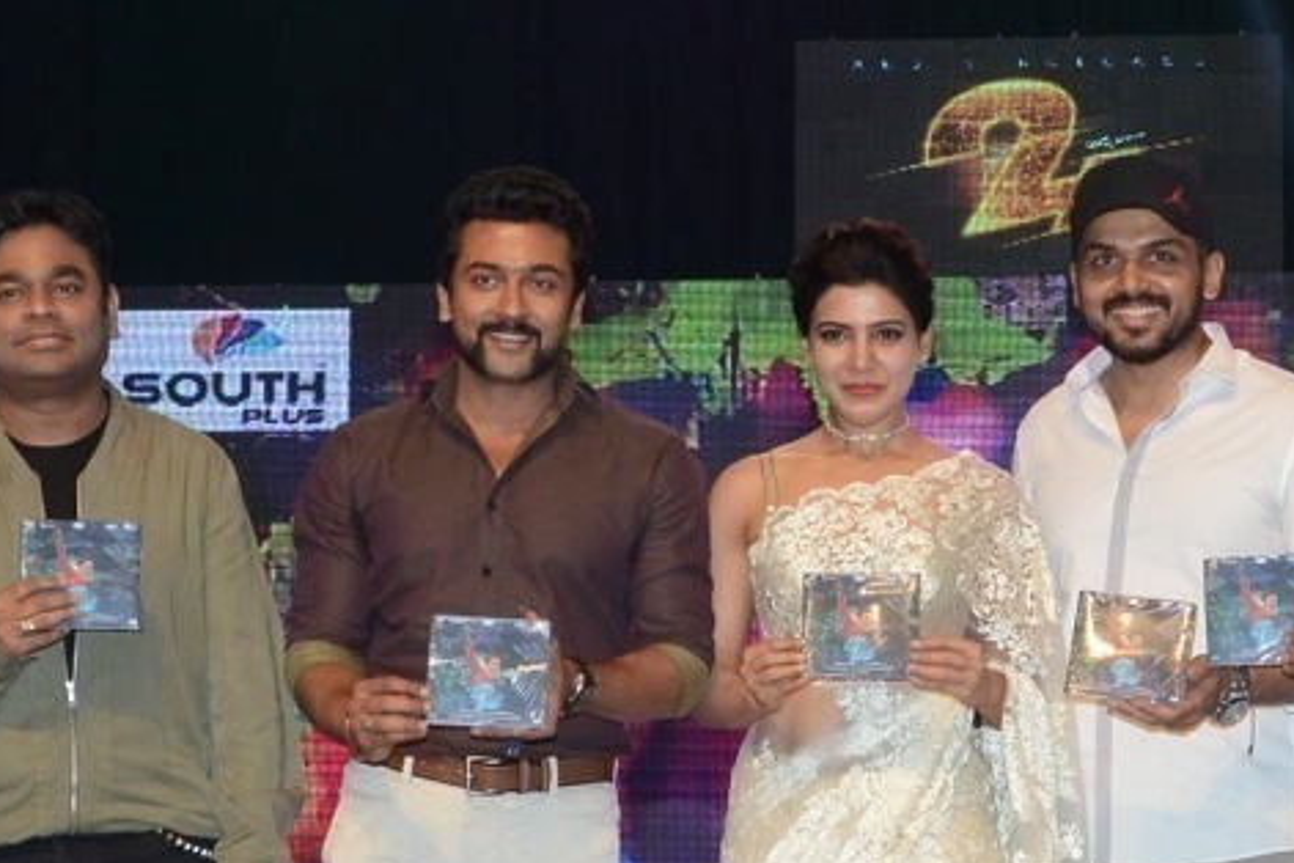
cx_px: 756
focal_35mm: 145
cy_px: 584
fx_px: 5212
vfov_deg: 9.5
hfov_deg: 14.1
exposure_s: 1/125
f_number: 5.6
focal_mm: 38
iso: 1000
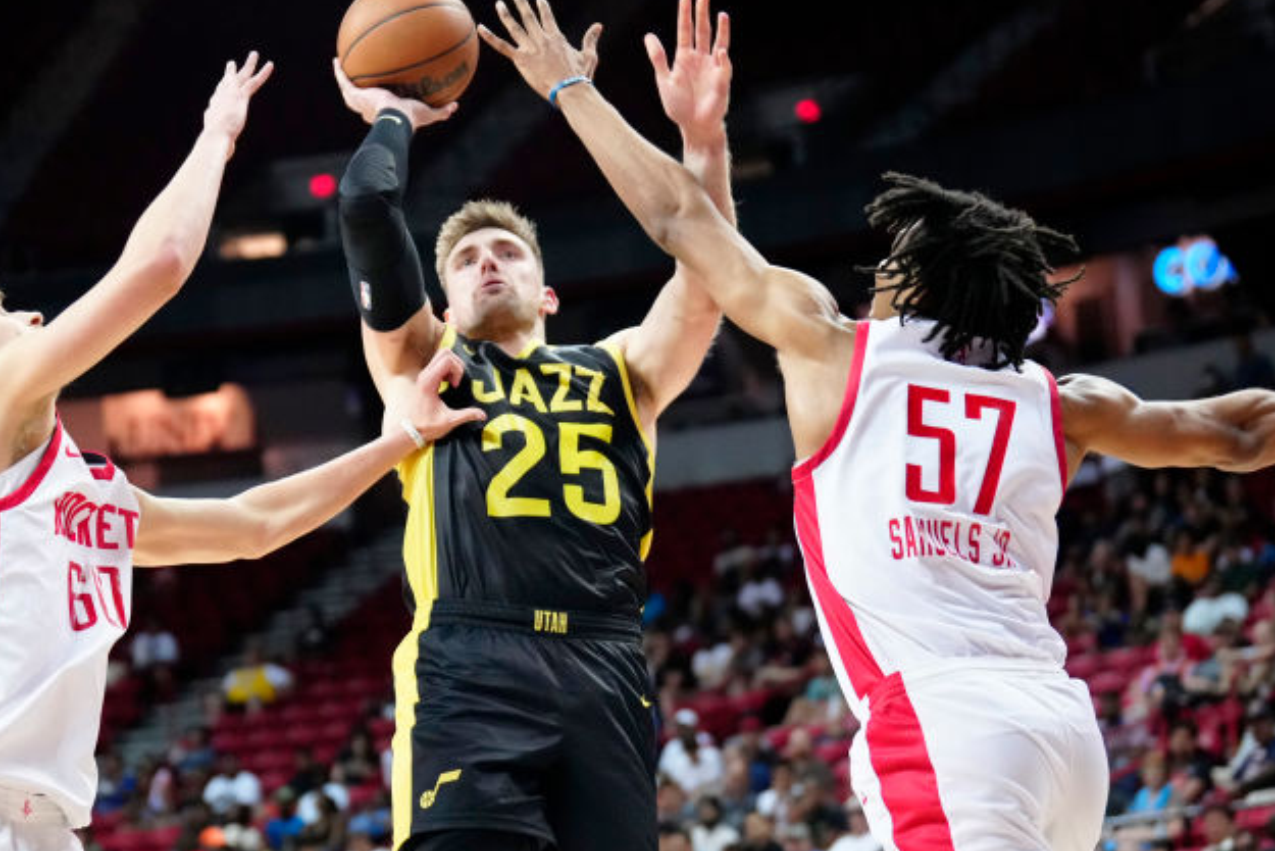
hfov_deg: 17.3
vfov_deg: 11.6
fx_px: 4180
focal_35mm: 118
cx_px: 514
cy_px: 377
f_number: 2.8
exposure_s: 1/1000
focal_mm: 72
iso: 6400
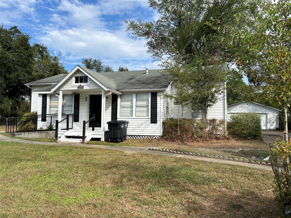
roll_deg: +0.0
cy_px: 109
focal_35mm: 26
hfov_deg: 67.3
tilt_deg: +2.9
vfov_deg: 53.1
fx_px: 219
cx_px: 146
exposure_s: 1/3831
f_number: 1.5
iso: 50
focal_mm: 5.7
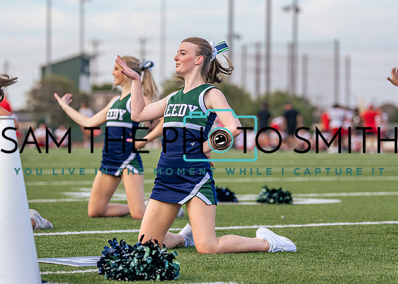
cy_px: 124
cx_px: 196
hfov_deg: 11.5
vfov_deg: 8.2
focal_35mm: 175
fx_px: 1978
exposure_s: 1/2500
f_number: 2.8
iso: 500
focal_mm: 122
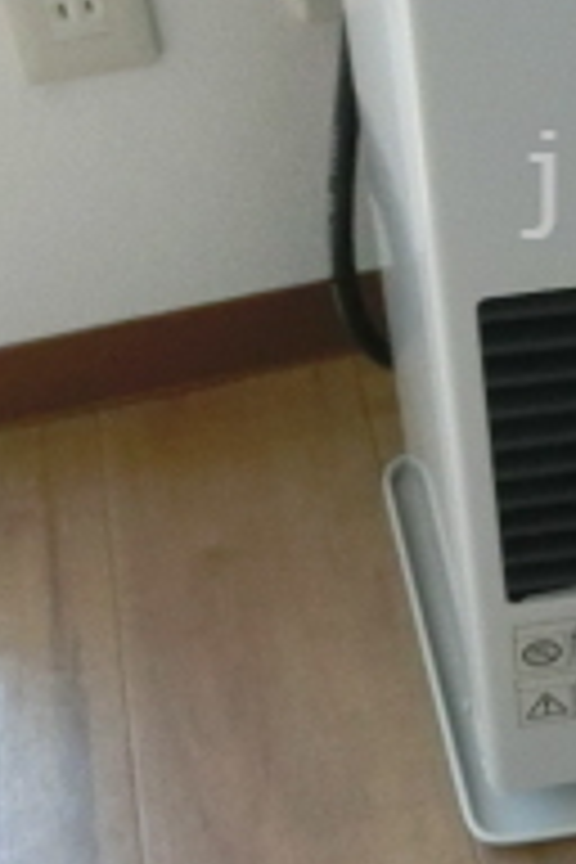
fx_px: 1992
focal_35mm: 83
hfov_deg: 15.4
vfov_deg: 24.1
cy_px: 184
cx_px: 828
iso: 800
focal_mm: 4.24
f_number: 3
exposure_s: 1/640
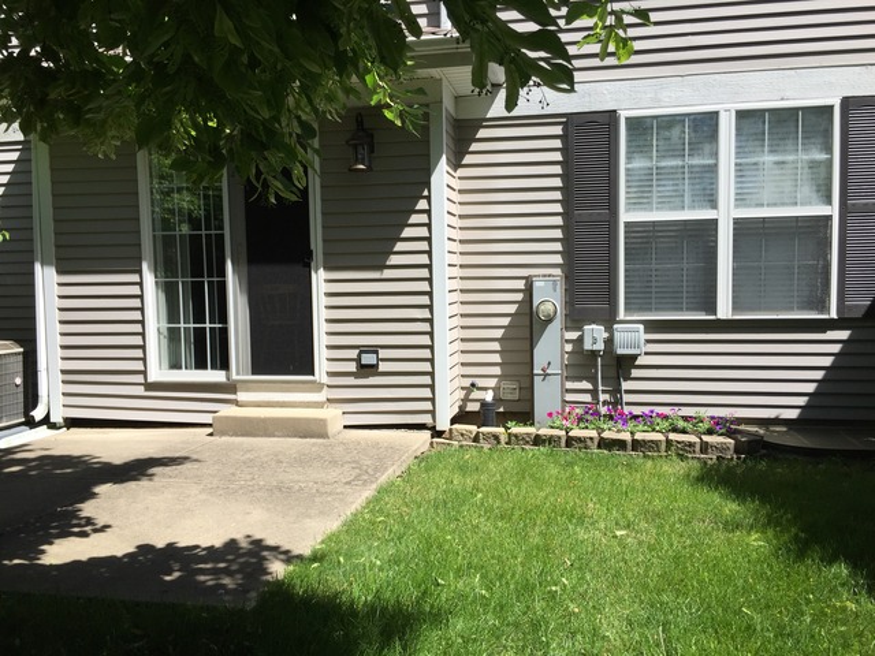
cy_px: 328
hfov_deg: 61.7
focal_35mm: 29
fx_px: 733
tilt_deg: -2.9
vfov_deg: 48.2
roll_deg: +1.2
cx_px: 438
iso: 32
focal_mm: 4.15
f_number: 2.2
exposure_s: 1/1582
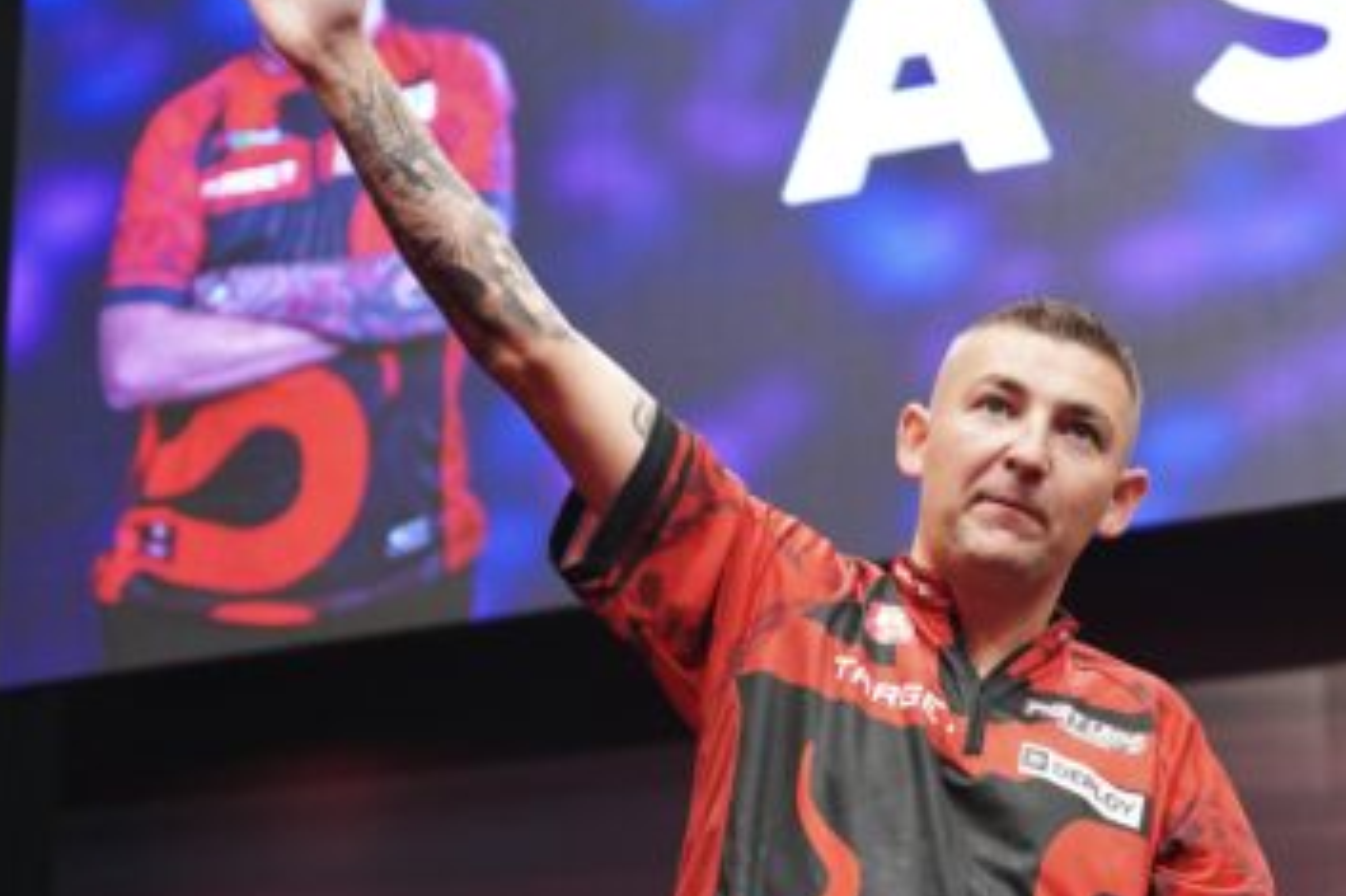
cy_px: 587
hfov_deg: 17.2
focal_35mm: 119
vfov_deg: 11.5
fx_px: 4447
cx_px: 942
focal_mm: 70
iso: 2500
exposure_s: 1/640
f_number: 2.8
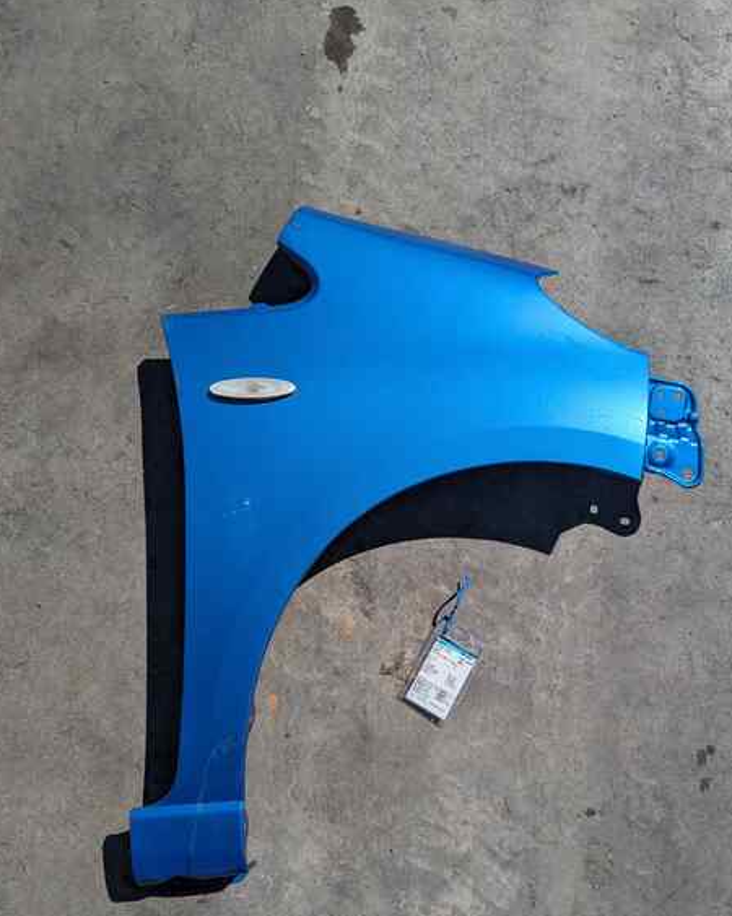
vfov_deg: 66.0
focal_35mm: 26
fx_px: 704
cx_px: 371
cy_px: 472
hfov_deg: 54.9
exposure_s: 1/4525
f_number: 1.85
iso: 47
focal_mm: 6.81
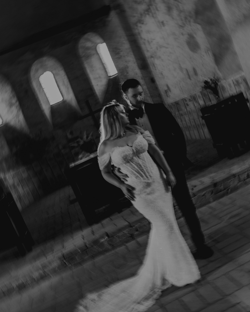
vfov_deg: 45.8
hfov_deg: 37.3
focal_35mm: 40
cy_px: 164
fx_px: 370
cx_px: 125
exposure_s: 1/15
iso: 320
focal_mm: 35
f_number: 5
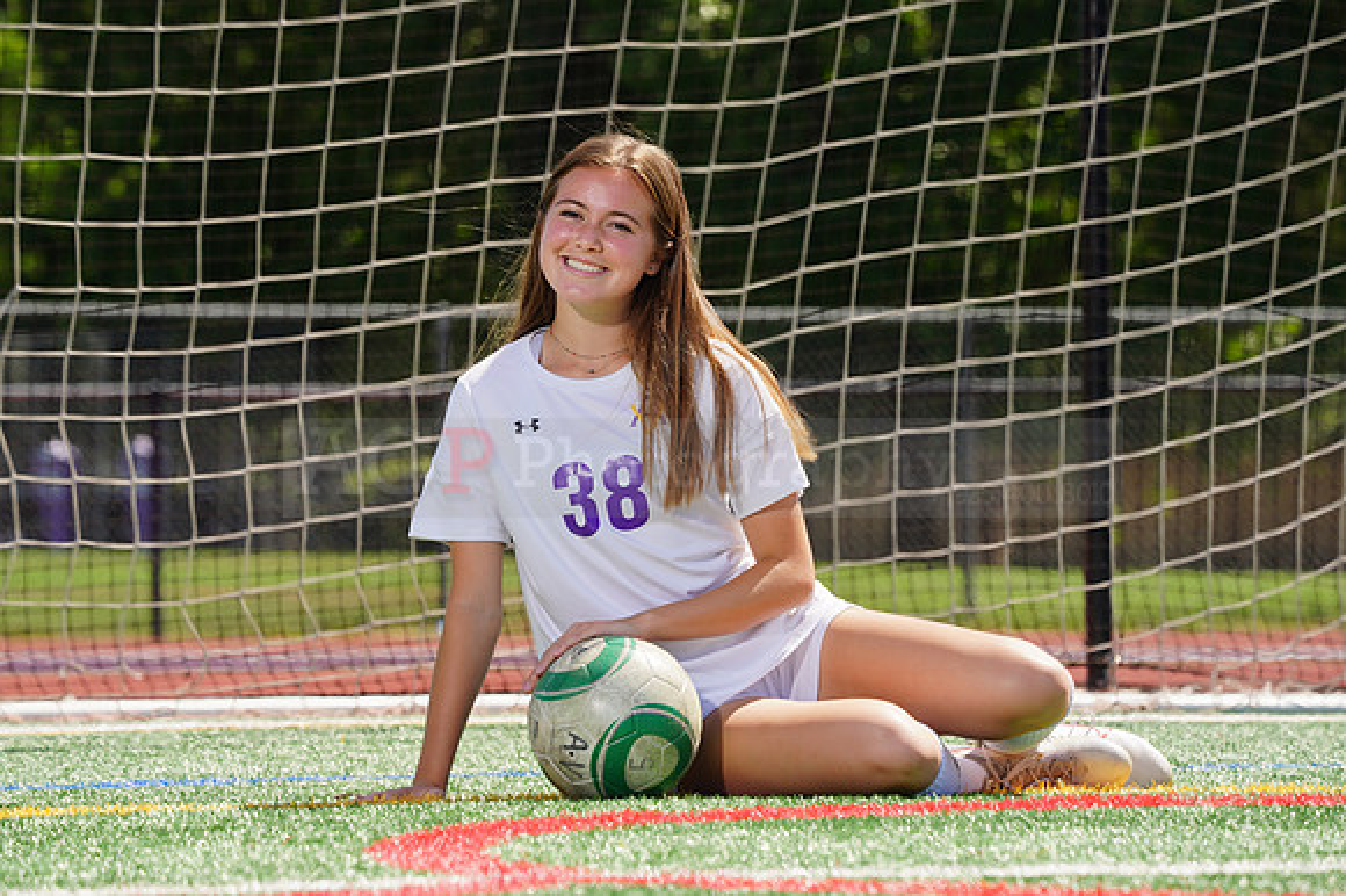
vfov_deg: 4.6
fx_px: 11210
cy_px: 448
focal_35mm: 300
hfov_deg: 6.9
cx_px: 673
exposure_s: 1/250
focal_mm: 300
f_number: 13
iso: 200
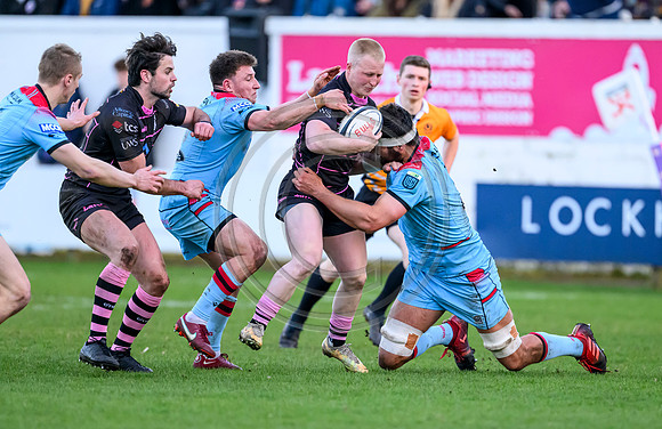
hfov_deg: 4.0
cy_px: 279
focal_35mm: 520
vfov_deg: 2.6
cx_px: 420
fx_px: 9474
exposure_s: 1/1600
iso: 5000
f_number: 3.2
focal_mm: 400
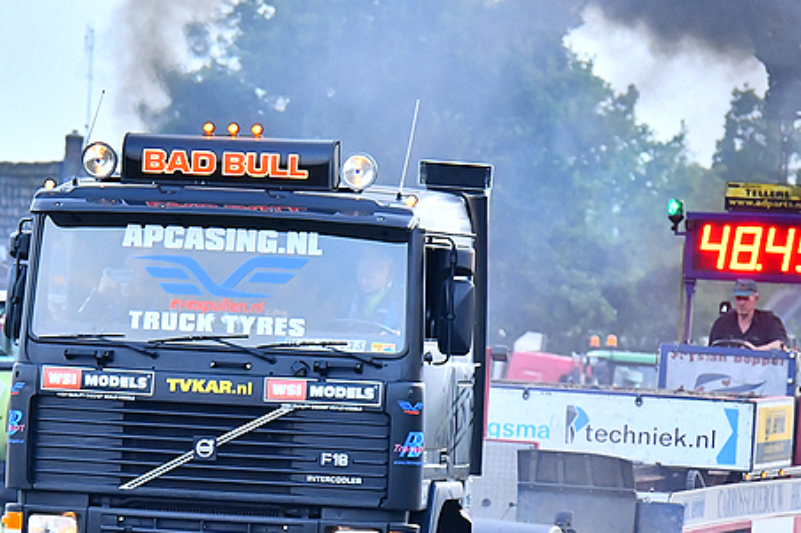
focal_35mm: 412
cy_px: 387
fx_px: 9161
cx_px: 172
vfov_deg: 3.3
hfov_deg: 5.0
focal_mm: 155
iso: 1600
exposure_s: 1/160
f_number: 5.6
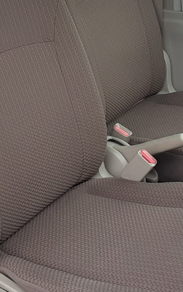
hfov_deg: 16.1
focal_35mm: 81
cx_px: 57
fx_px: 646
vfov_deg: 25.3
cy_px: 86
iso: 40
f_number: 1.9
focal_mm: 2.91
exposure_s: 1/419
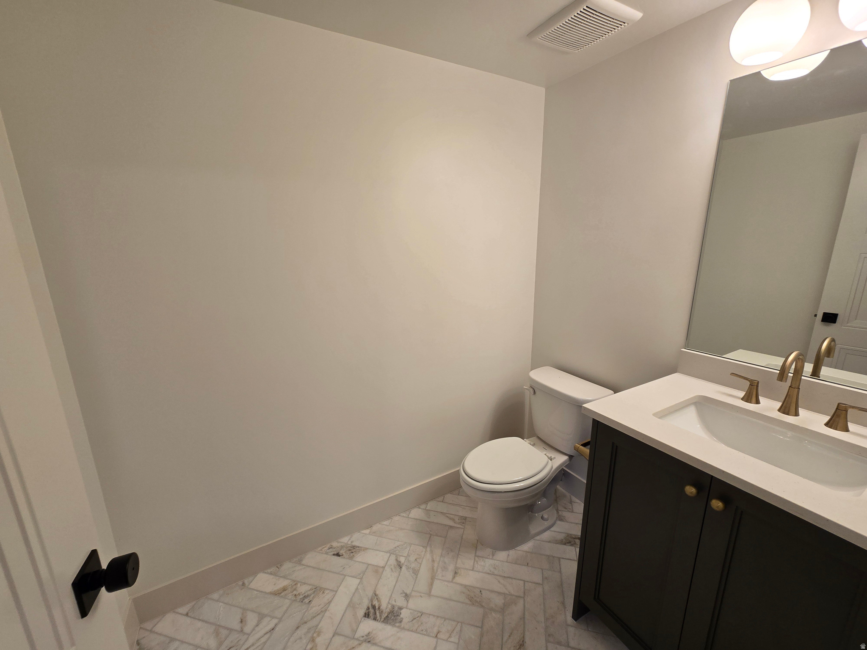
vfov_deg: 89.9
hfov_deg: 106.2
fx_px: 326
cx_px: 434
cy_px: 325
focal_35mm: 13
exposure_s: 1/60
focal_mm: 2.2
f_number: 2.2
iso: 50
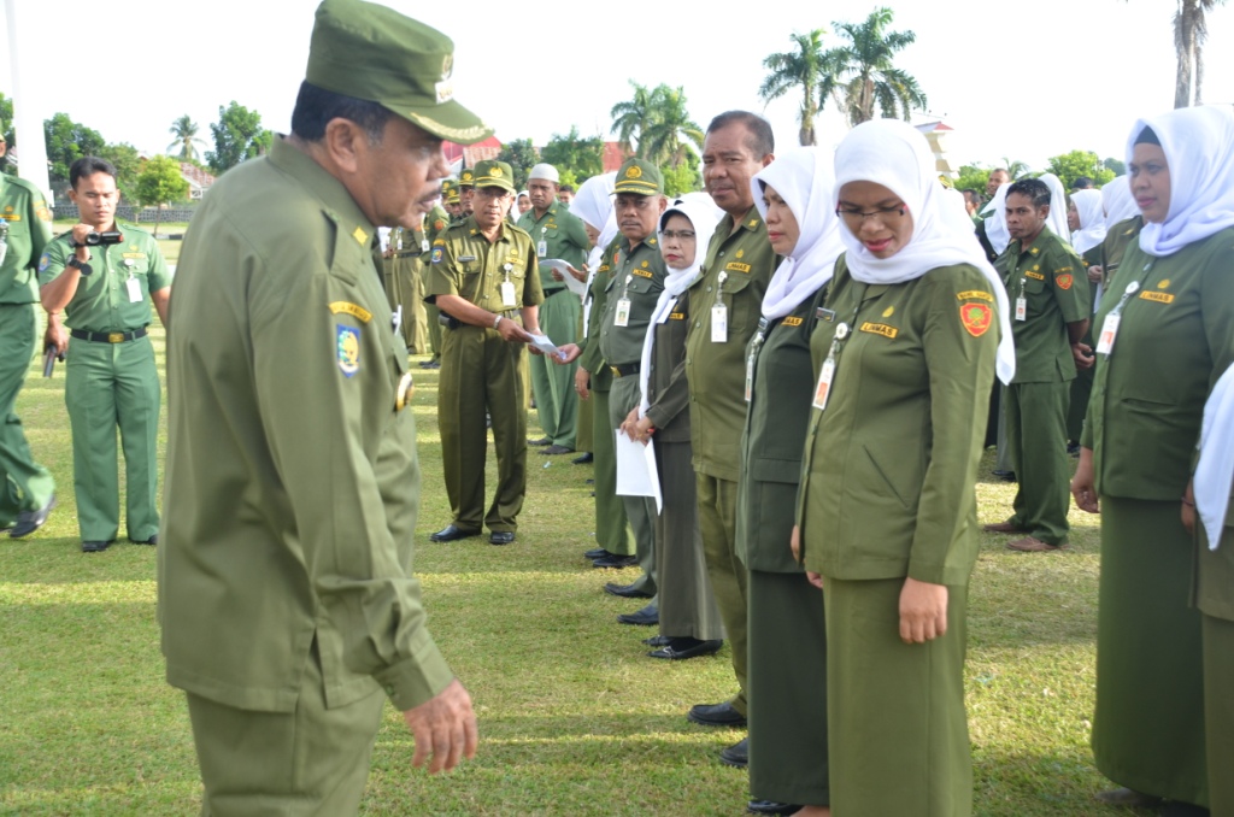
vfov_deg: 28.8
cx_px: 617
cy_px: 408
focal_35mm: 46
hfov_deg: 42.4
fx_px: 1590
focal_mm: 31
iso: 200
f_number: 7.1
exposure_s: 1/200
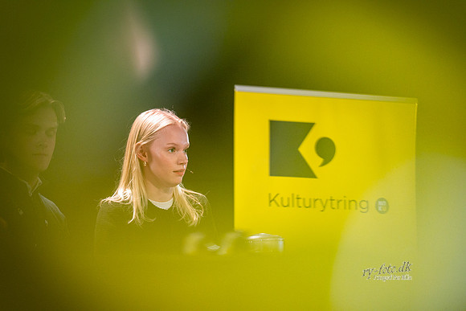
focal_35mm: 175
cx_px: 233
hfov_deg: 11.7
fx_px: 2266
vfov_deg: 7.9
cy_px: 156
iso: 1600
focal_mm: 175
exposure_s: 1/200
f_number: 2.8
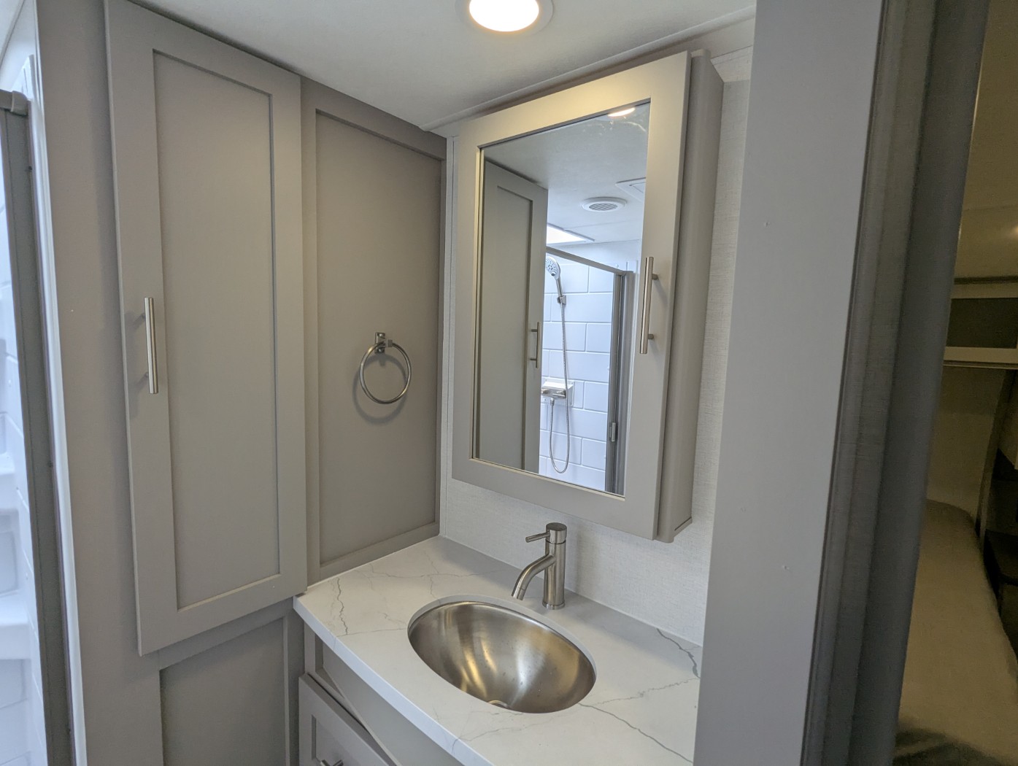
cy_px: 383
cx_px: 509
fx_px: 471
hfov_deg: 94.4
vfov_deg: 78.2
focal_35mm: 16
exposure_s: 1/223
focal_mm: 2.35
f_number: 2.2
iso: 57
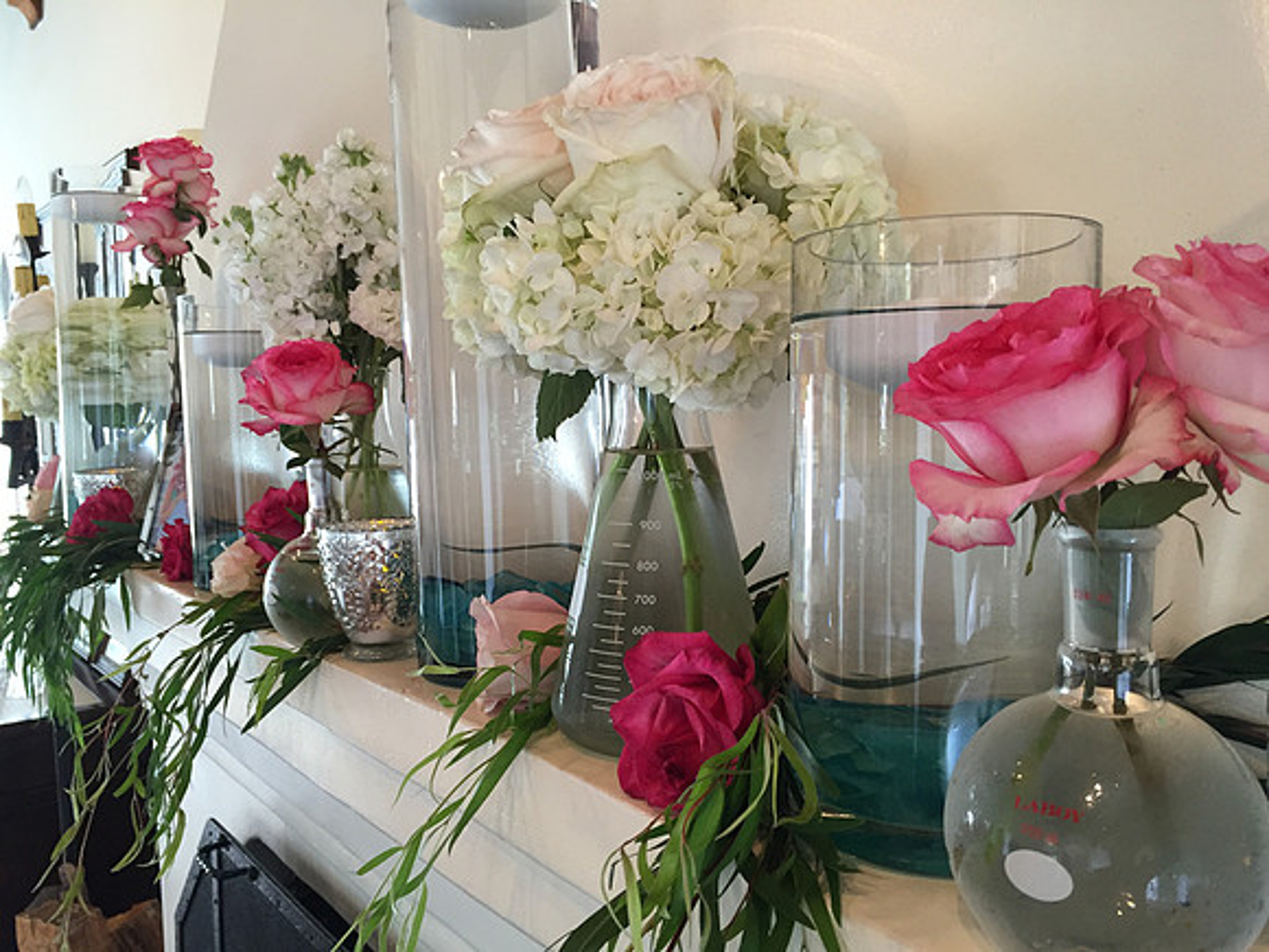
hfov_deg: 61.7
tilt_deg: -4.5
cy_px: 476
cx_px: 634
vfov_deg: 48.2
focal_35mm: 29
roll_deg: -0.4
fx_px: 1063
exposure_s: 1/30
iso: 100
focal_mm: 4.15
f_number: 2.2
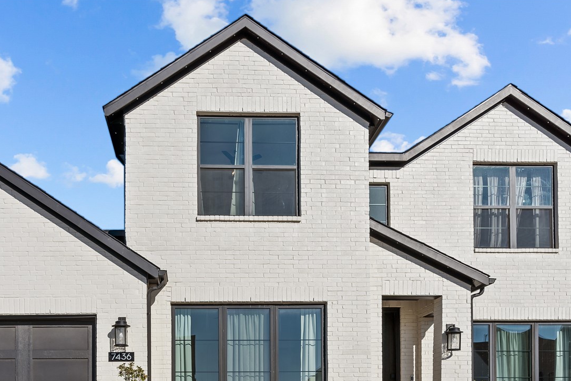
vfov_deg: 37.0
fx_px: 508
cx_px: 206
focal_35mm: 32
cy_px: 377
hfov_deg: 57.8
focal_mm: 16
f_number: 8
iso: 100
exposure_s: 1/400
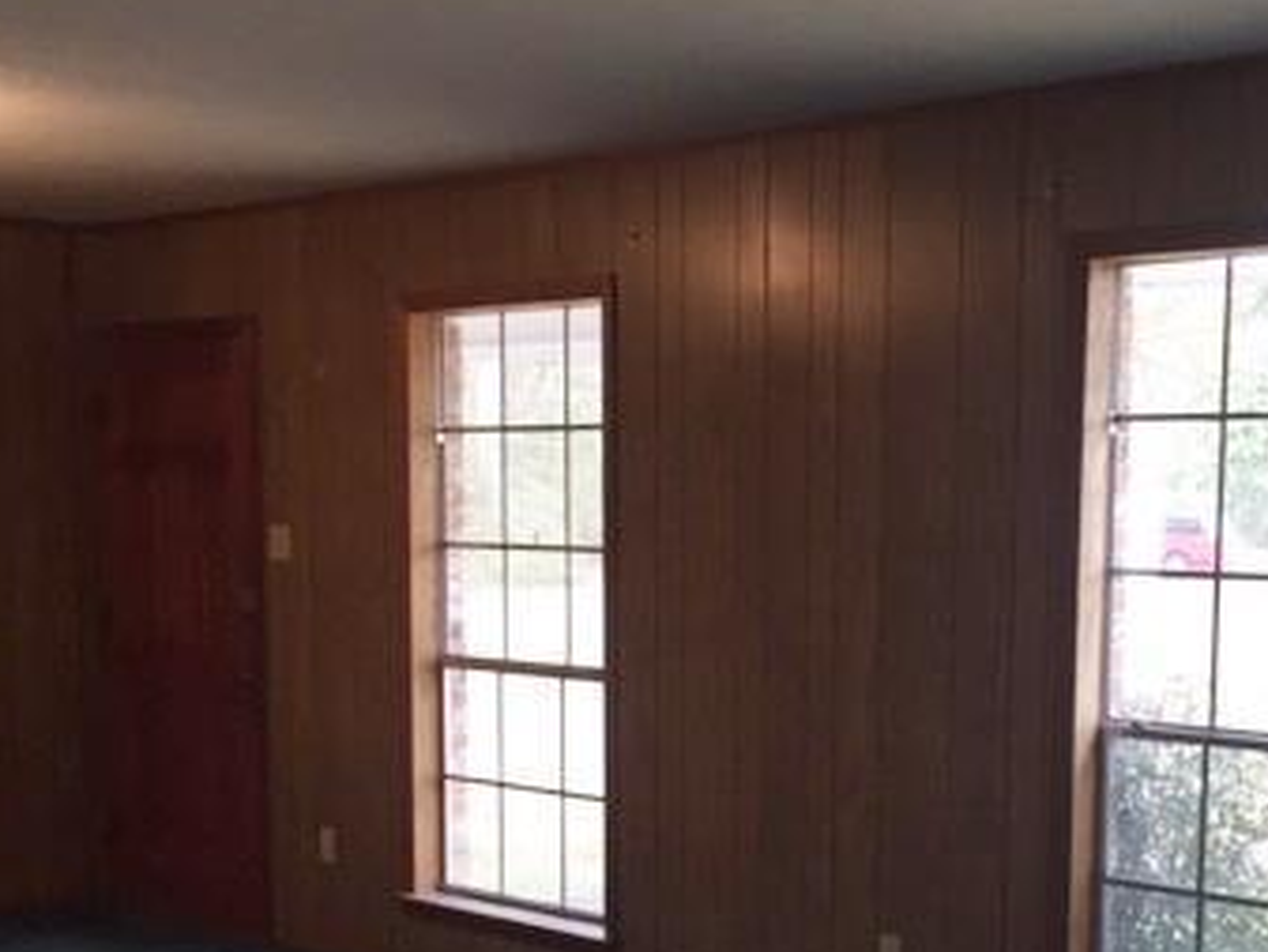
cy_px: 794
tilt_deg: -6.8
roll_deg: -3.0
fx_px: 2015
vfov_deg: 26.0
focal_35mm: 55
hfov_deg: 34.5
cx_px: 865
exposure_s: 1/30
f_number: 2.2
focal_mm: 4.15
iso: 32
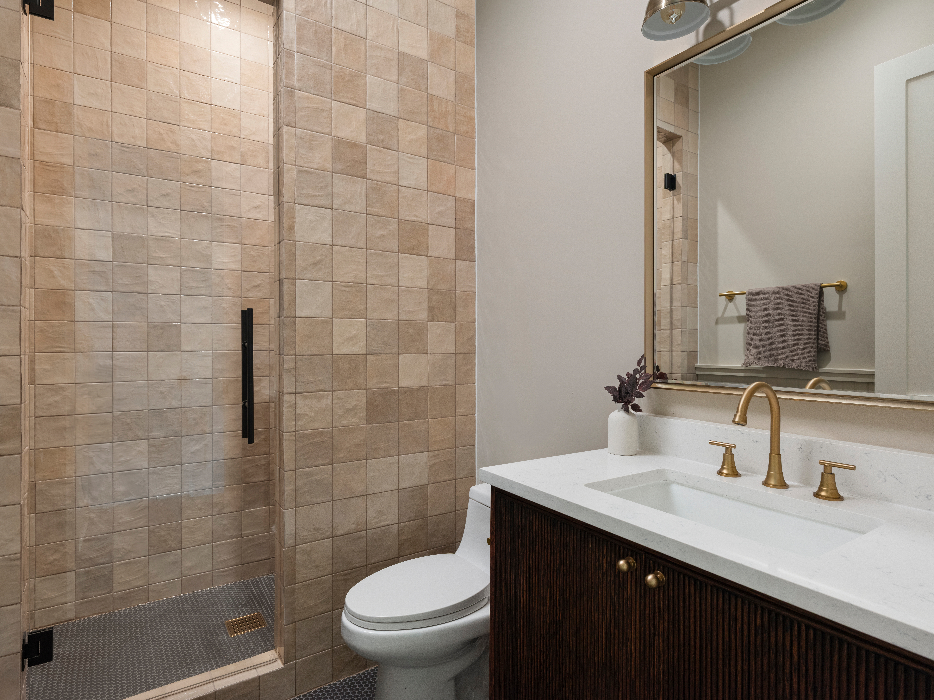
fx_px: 513
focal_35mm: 19
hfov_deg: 84.7
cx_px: 467
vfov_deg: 68.7
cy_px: 350
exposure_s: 3
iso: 500
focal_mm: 24.5
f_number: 11
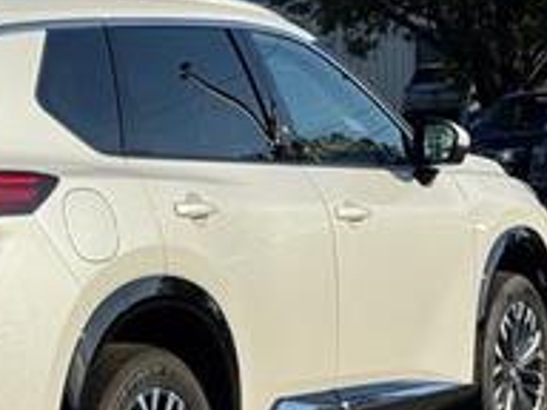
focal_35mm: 126
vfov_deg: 11.7
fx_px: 1991
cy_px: 316
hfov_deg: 15.3
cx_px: -9
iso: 64
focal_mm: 6.76
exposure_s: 1/5376
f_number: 1.78
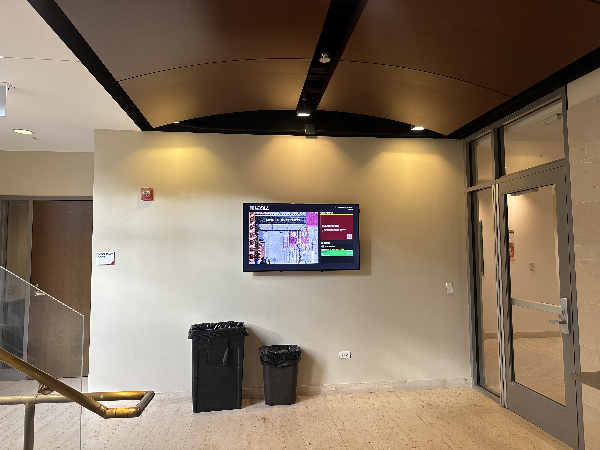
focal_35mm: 24
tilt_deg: +4.5
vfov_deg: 56.8
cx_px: 300
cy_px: 225
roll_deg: +0.6
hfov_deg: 71.6
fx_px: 416
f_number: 1.78
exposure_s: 1/154
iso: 100
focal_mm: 6.86
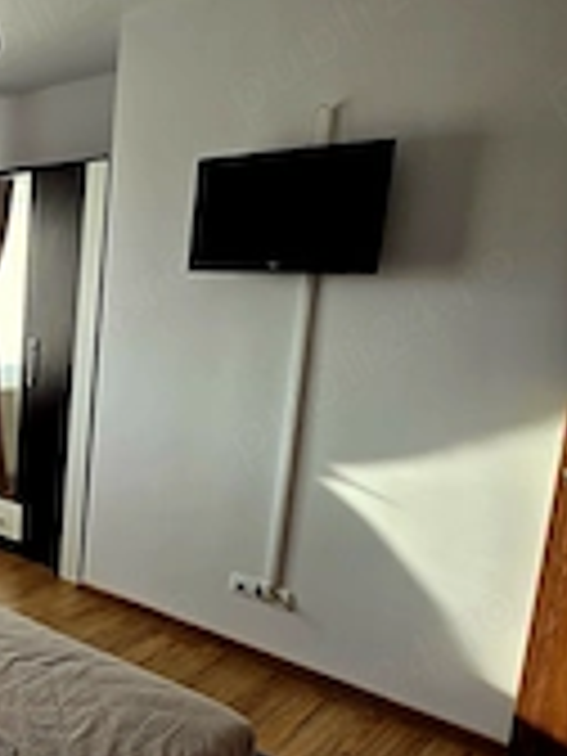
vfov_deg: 58.2
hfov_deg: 36.0
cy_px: 428
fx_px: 677
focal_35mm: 31
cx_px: -104
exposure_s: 1/152
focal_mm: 2.2
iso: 50
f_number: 2.2
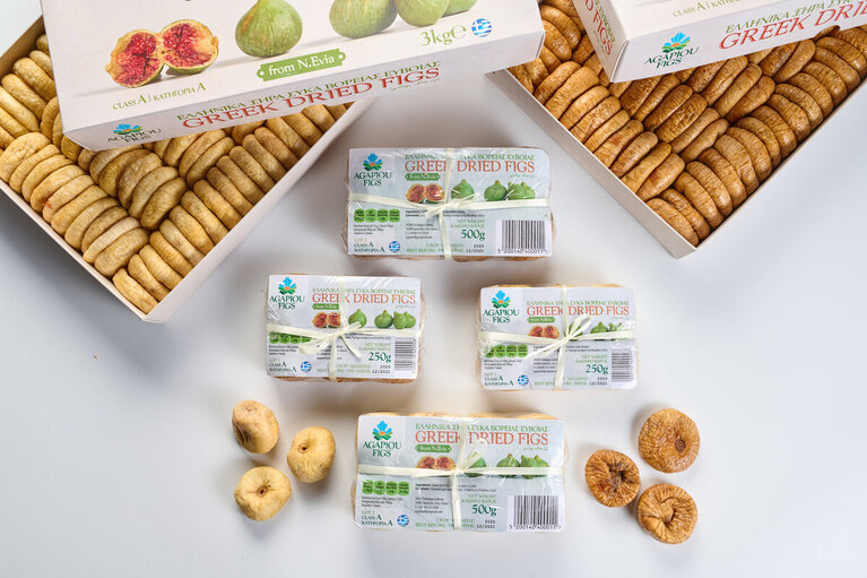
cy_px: 289
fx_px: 843
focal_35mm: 35
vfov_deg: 37.8
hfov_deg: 54.4
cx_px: 434
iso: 160
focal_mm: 35
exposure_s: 1/200
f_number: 9
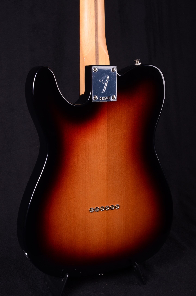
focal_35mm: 60
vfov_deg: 33.5
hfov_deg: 22.5
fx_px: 492
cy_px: 148
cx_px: 98
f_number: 13
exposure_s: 1/200
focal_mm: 40
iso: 200
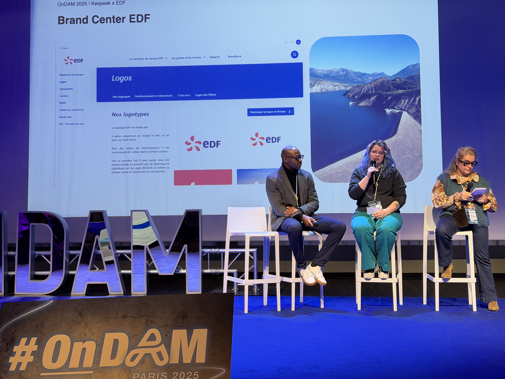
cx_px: 252
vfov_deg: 30.3
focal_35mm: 48
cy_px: 190
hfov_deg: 39.7
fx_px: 700
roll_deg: +0.8
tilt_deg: +1.0
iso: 80
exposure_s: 1/50
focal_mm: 6.76
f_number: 1.78
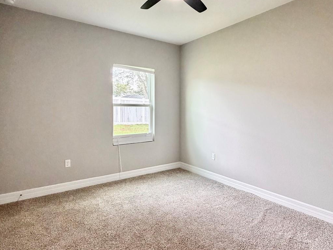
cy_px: 109
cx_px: 182
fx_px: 212
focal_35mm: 22
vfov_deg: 60.9
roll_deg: -0.5
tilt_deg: -0.9
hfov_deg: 76.2
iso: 320
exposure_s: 1/120
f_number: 2.2
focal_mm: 2.22
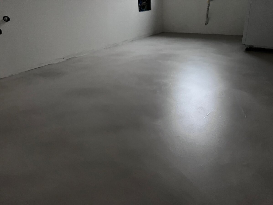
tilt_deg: -26.5
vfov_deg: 53.0
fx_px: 205
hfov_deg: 67.3
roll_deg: +3.7
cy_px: 102
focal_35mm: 26
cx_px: 136
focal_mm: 5.1
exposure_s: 1/31
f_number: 1.6
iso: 640
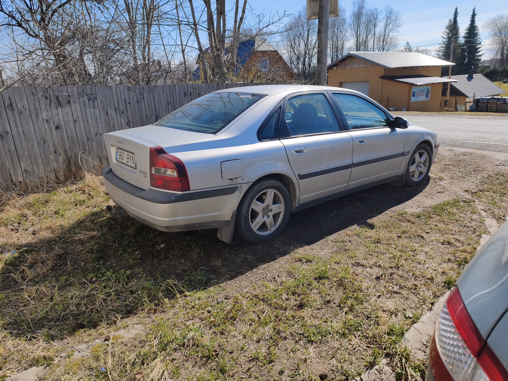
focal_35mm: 23
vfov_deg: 58.9
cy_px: 190
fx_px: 338
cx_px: 254
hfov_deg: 73.9
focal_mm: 6.45
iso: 64
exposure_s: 1/6538
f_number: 1.62
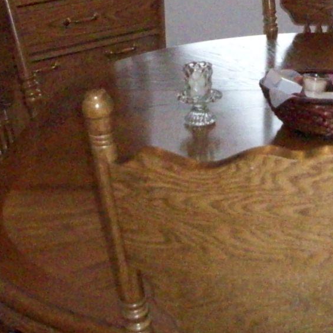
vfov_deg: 15.6
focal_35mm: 109
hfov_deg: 15.6
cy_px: -17
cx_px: 344
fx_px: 1186
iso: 800
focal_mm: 5.7
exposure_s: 1/128
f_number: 2.8
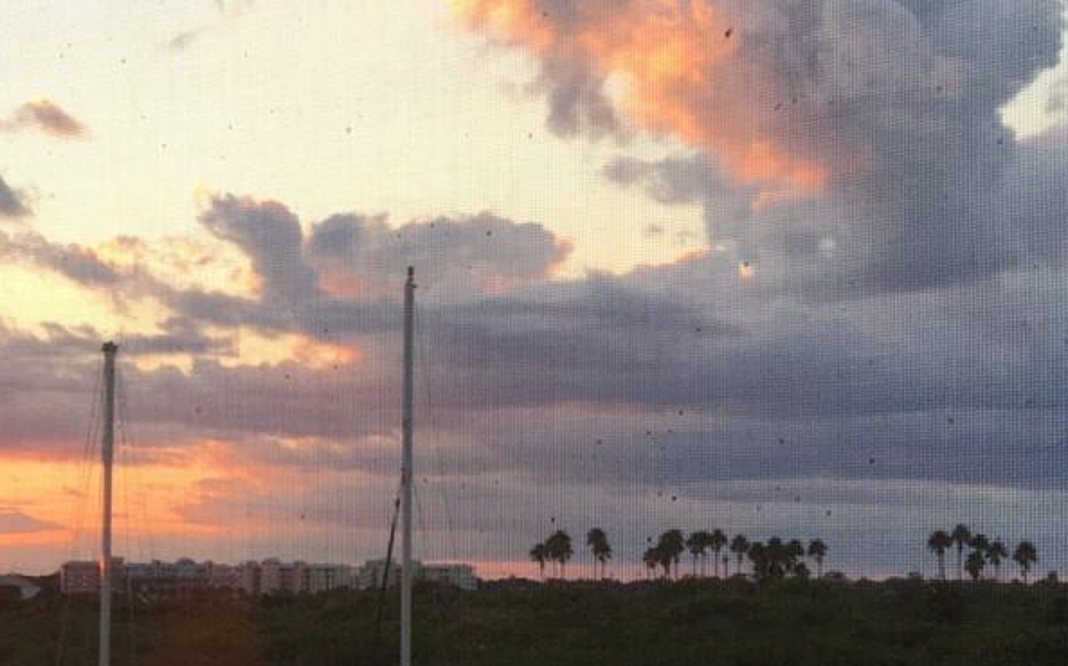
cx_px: -76
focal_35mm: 83
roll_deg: +0.0
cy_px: 634
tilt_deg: -1.3
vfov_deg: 15.5
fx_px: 2415
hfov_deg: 23.5
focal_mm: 4.15
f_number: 2.2
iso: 40
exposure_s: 1/120
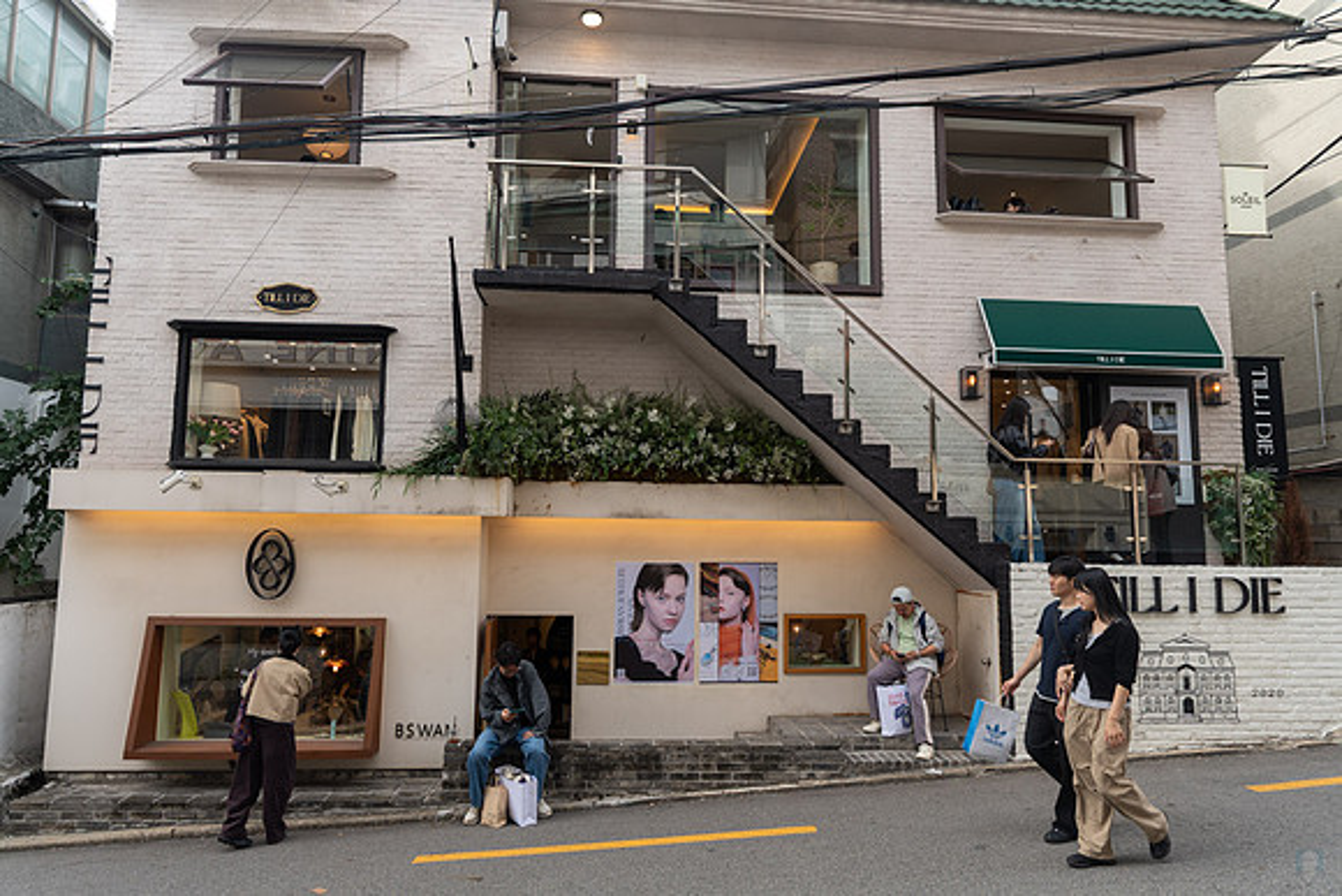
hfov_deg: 73.7
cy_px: 448
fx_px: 895
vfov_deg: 53.2
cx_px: 671
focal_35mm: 24
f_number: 3.5
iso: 64
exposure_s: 1/160
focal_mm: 24
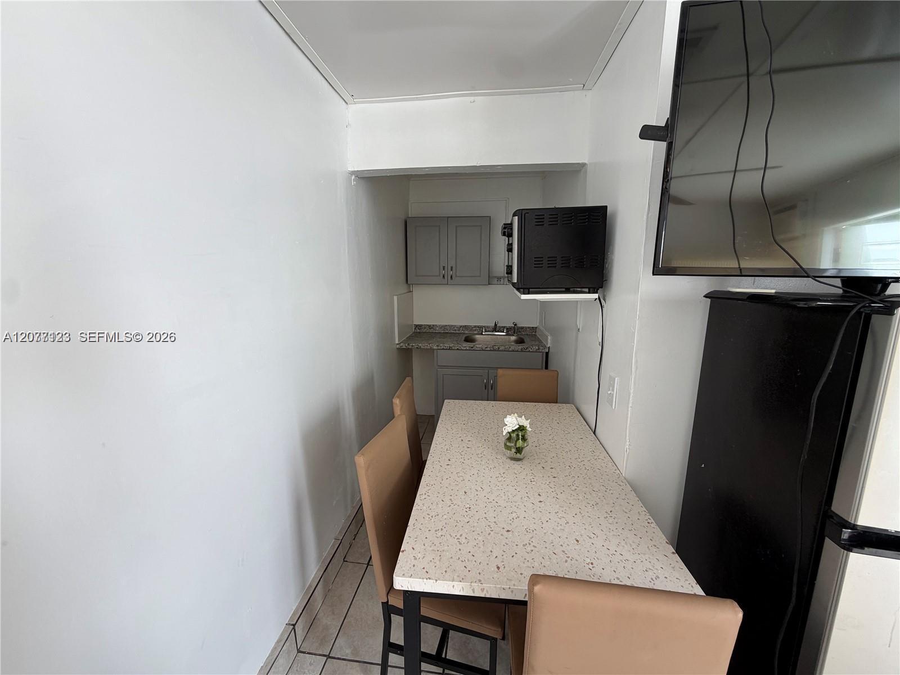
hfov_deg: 102.1
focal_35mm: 14
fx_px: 364
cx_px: 450
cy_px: 338
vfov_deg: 85.7
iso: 80
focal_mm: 2.22
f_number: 2.2
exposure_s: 1/121
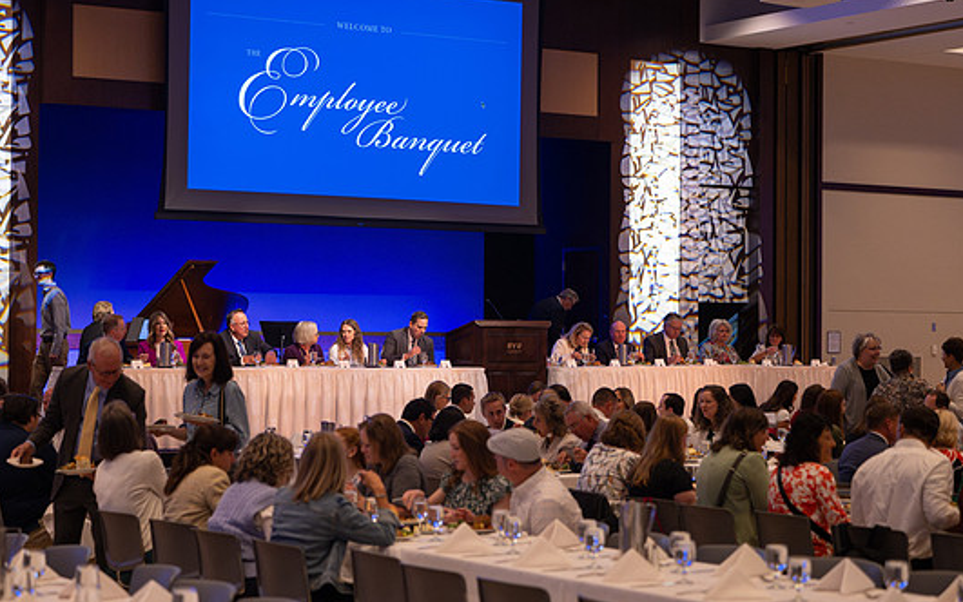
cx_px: 448
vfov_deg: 16.7
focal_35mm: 78
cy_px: 273
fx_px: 2047
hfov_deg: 26.5
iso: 2000
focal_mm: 70
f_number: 2.8
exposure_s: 1/160
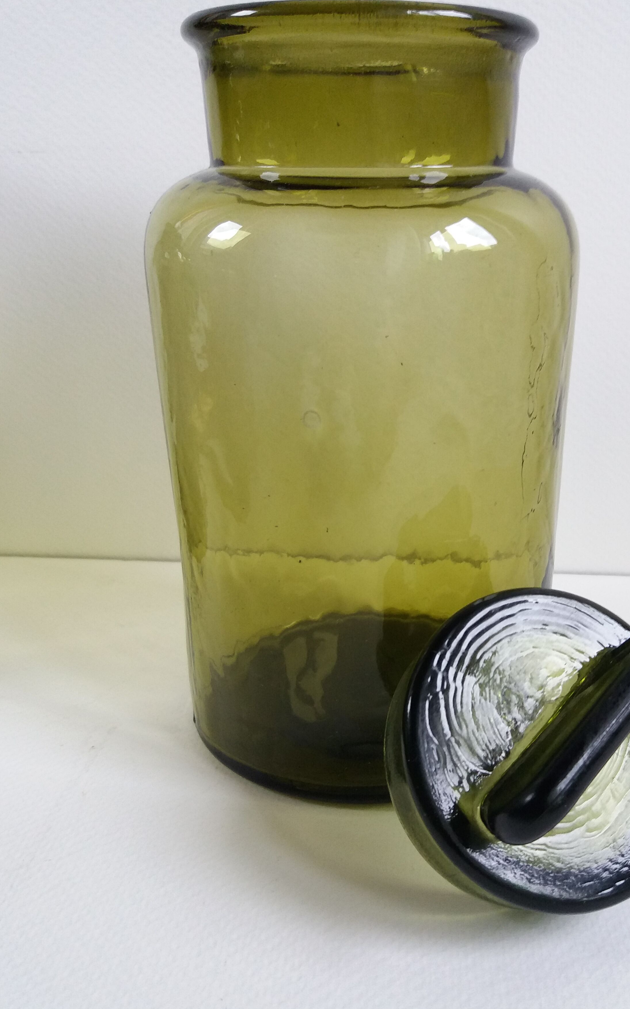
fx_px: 962
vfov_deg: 55.3
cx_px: 418
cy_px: 510
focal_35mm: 35
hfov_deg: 35.9
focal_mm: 3.7
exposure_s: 1/25
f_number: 1.9
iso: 100
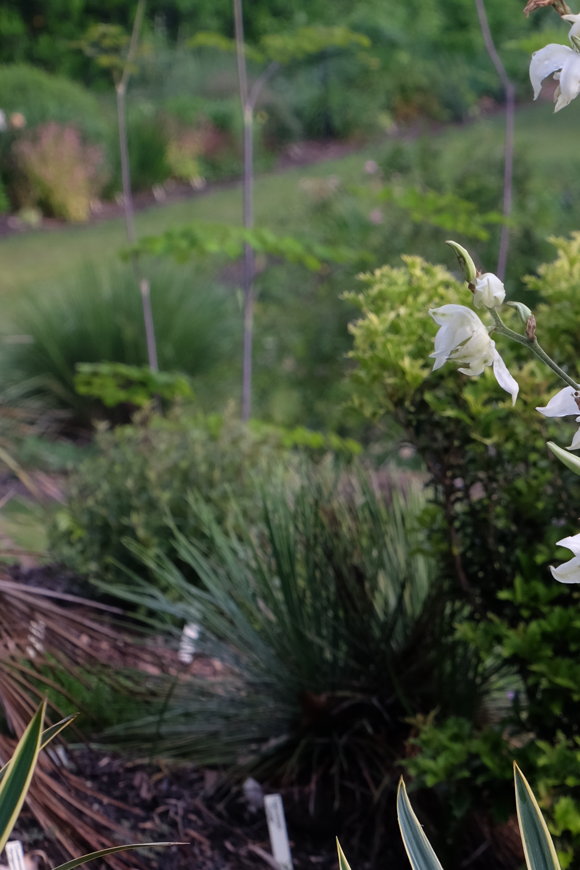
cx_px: 611
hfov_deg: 7.7
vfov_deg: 11.5
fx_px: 4301
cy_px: 604
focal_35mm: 178
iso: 320
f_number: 7.1
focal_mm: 55.6
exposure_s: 1/60
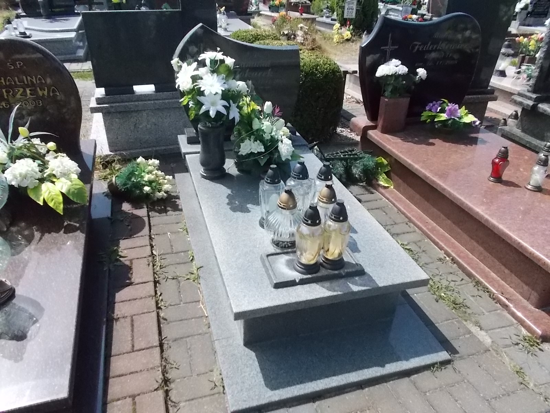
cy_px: 206
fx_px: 413
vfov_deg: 53.1
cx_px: 275
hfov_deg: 67.3
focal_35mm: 26
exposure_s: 1/640
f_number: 8
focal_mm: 4.6
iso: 400
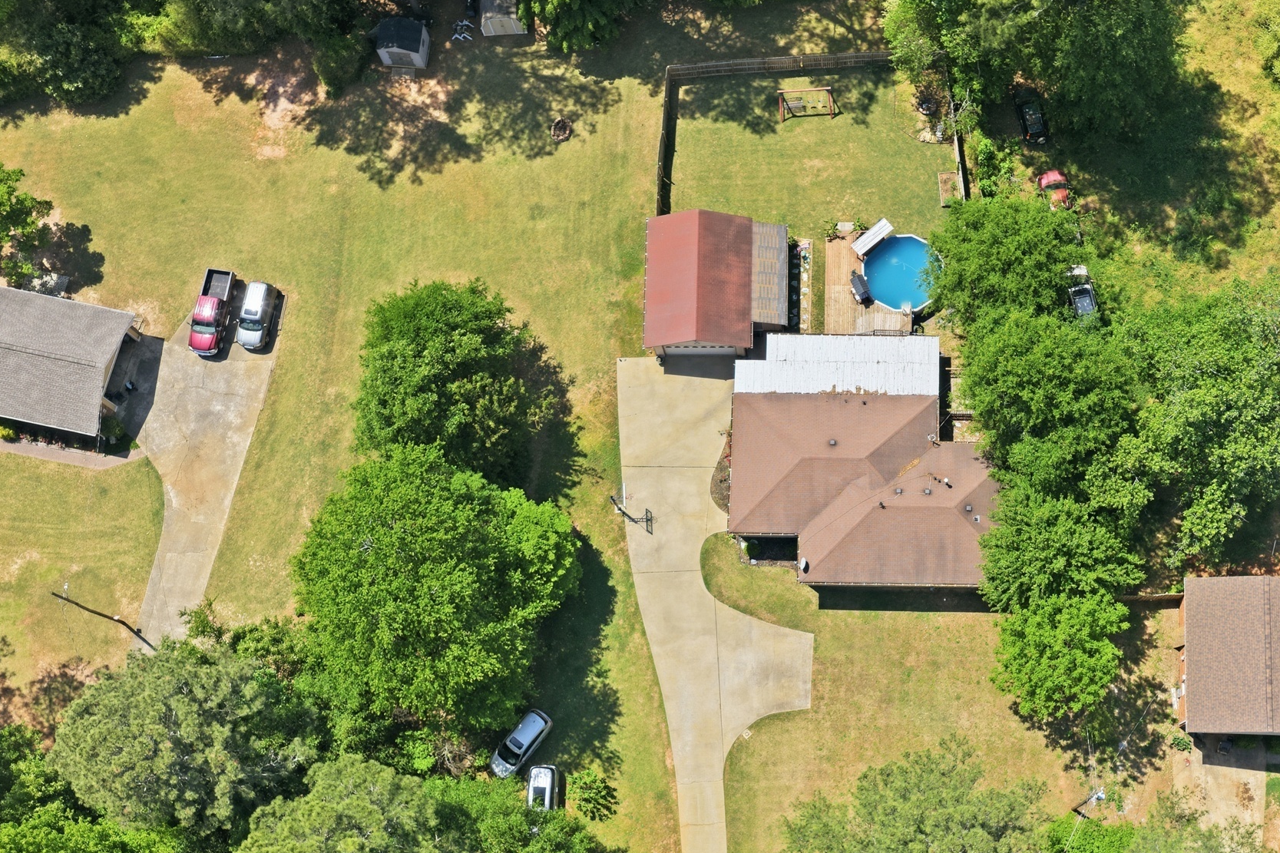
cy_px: 562
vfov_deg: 31.7
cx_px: 843
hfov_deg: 45.8
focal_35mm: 42
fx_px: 1493
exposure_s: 1/500
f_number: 2.8
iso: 100
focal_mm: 14.4
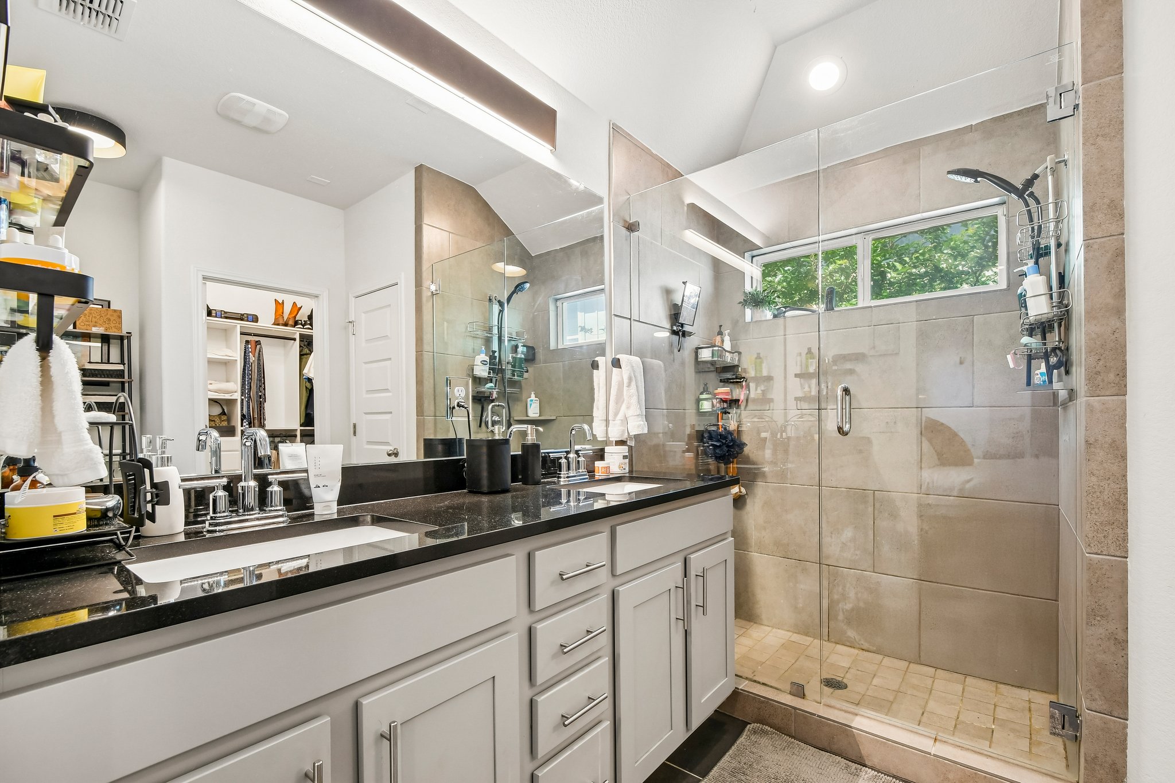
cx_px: 588
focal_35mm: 15
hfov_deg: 100.4
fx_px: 490
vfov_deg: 77.3
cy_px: 392
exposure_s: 1/10
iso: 400
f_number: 8
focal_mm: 10
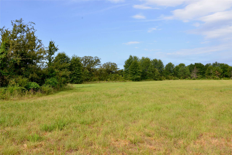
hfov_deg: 65.5
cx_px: 116
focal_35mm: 28
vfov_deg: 46.4
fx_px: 180
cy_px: 78
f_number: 10
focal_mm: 28
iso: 320
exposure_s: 1/400
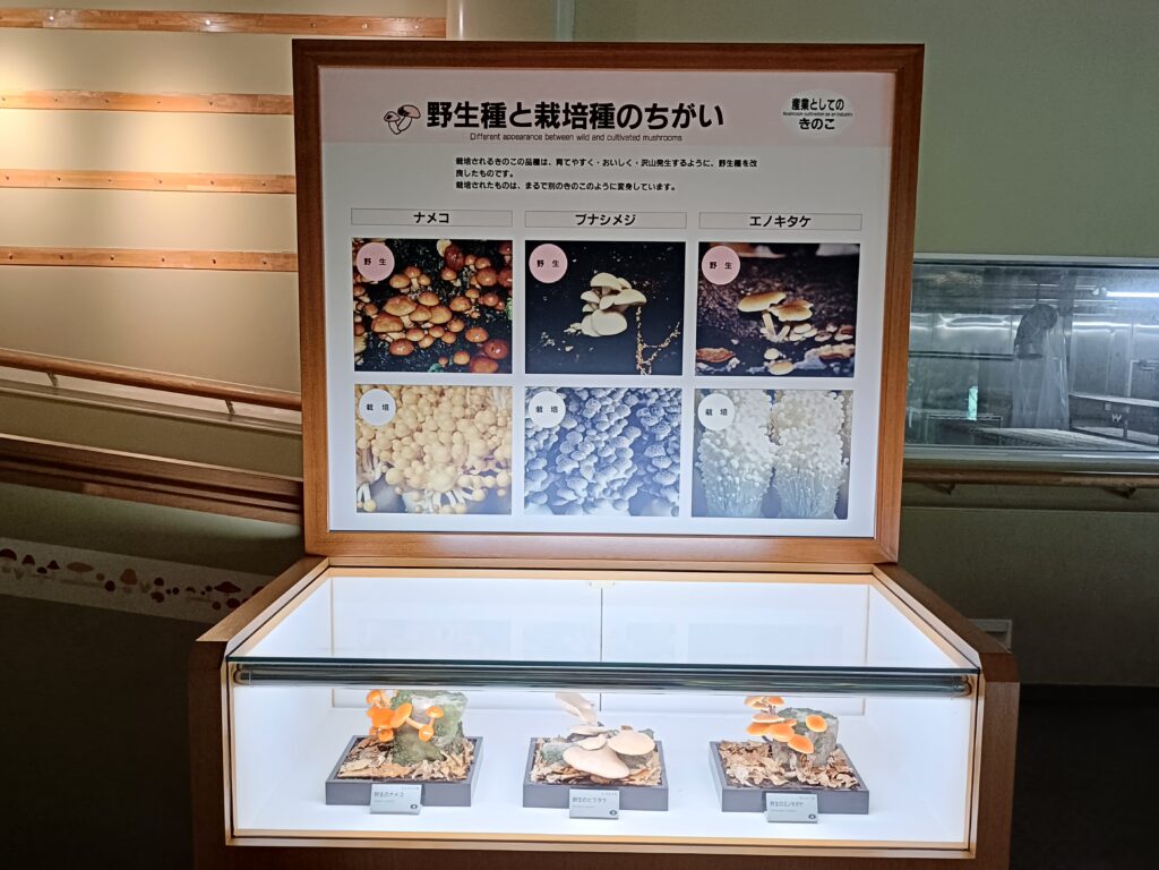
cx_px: 580
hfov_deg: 65.3
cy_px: 435
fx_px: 904
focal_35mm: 27
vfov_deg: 51.4
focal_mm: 4.7
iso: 1250
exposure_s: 1/60
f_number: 1.7
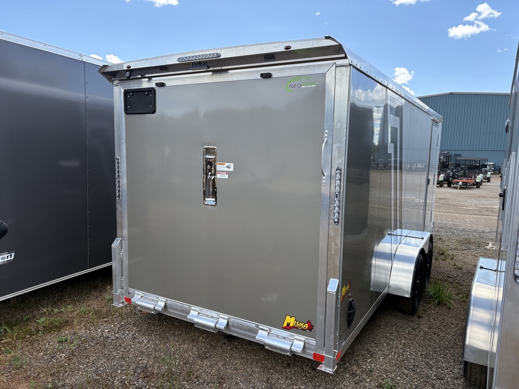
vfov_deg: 53.1
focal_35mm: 26
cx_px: 260
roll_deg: -0.9
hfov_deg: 67.3
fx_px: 390
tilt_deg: -5.4
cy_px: 194
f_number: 1.6
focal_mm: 5.96
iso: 64
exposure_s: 1/1484
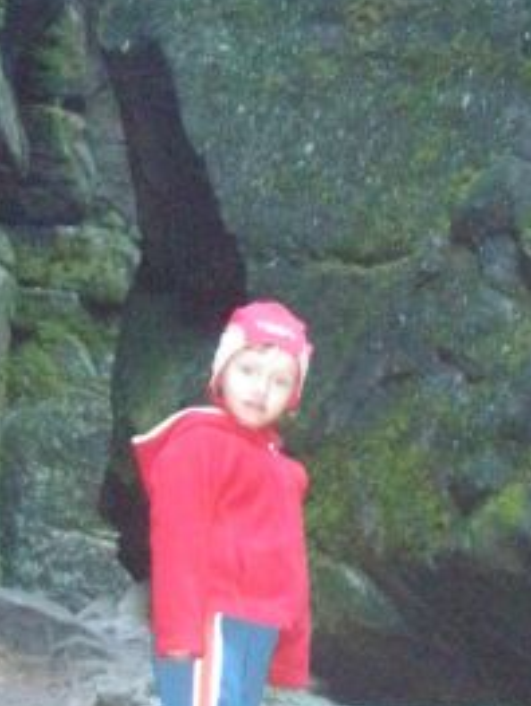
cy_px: 156
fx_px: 2061
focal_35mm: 101
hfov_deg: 14.4
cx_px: 554
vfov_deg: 19.3
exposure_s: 1/30
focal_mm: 6.7
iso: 800
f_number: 3.5
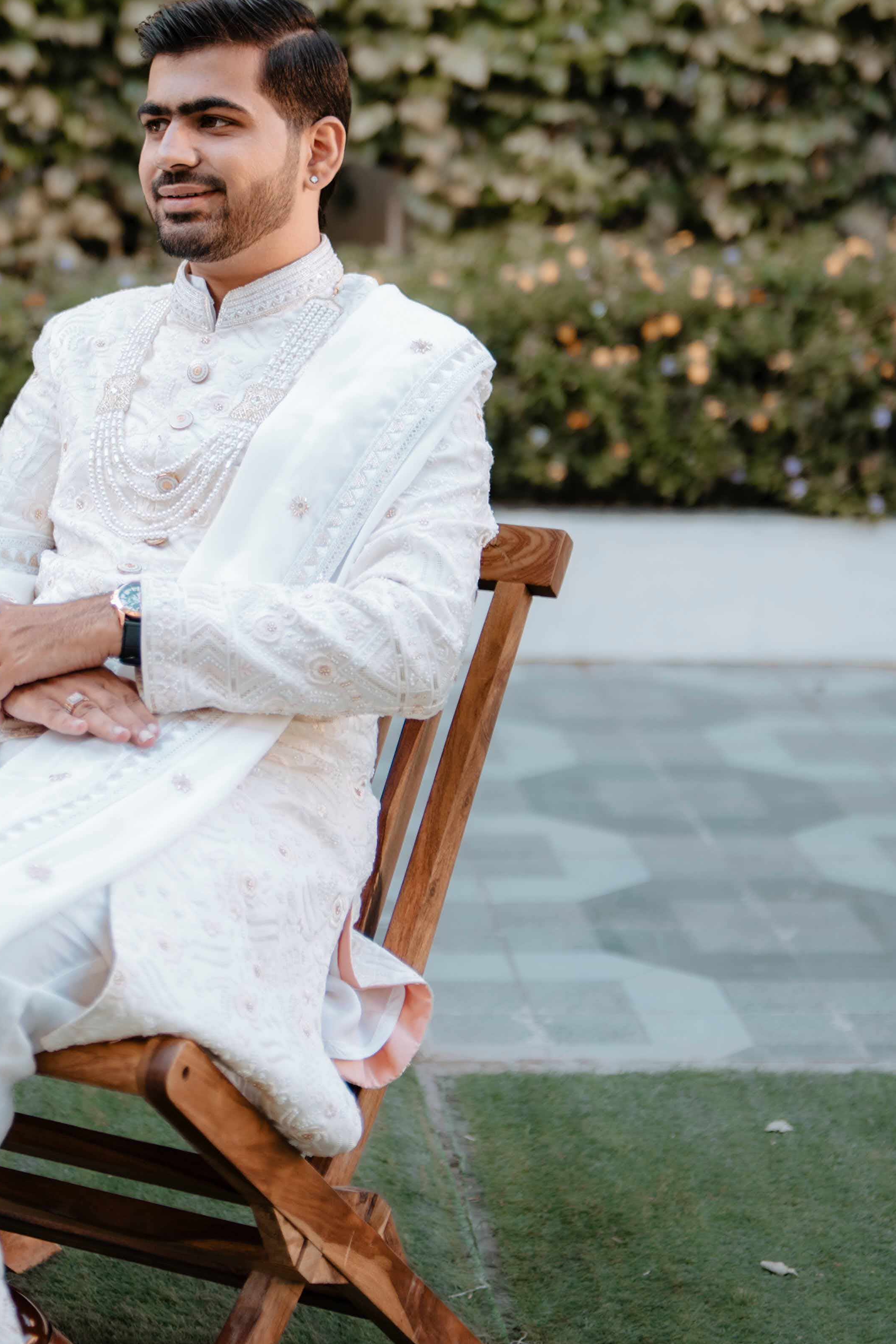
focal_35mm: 77
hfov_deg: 17.6
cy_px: 497
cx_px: 197
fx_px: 2874
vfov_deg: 26.2
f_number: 1.4
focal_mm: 35
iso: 100
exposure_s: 1/320
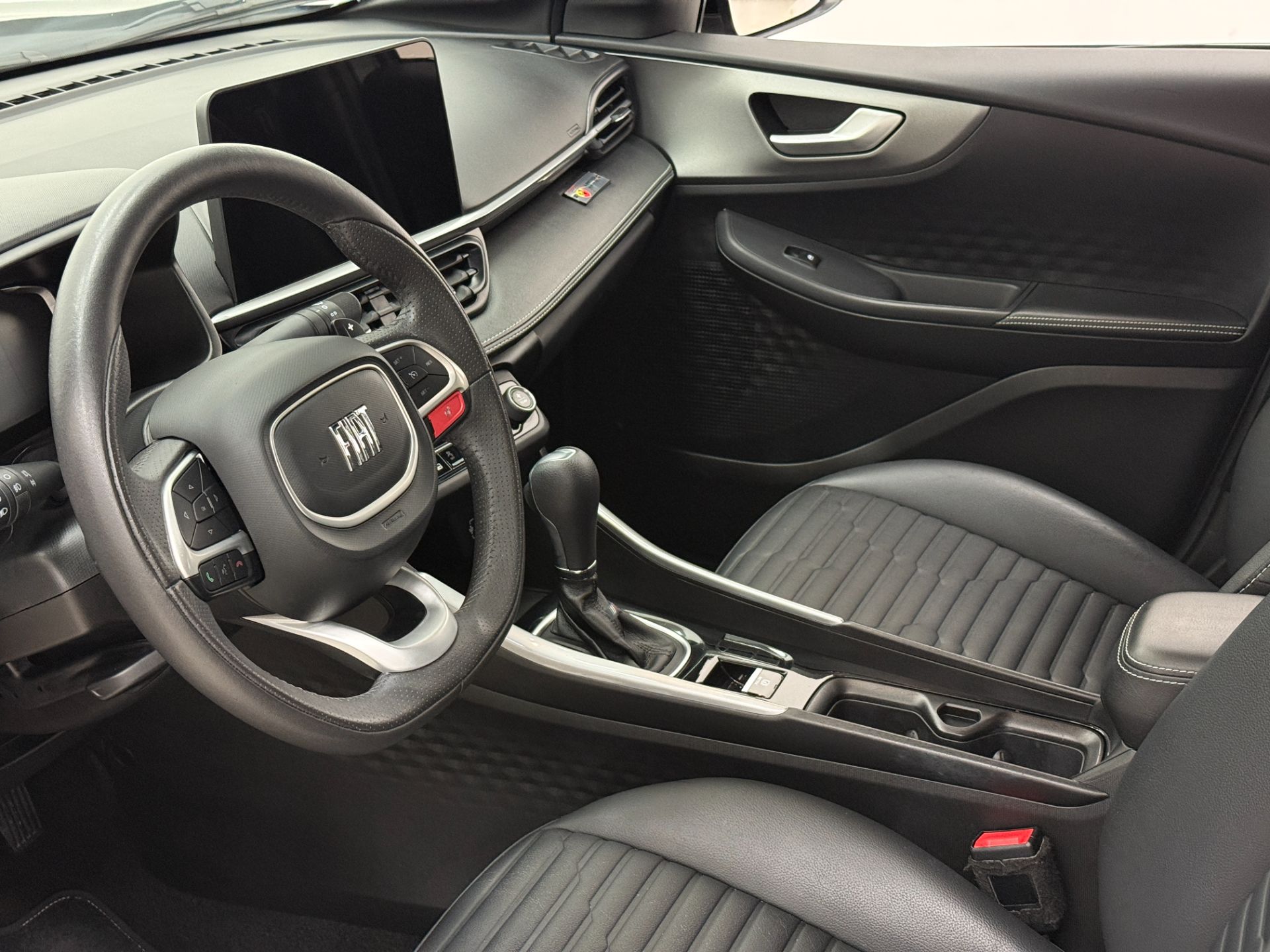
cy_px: 476
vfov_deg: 30.3
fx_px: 1761
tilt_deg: -24.4
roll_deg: -0.1
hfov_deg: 39.7
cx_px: 635
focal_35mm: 48
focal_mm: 6.76
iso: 250
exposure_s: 1/40
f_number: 1.78
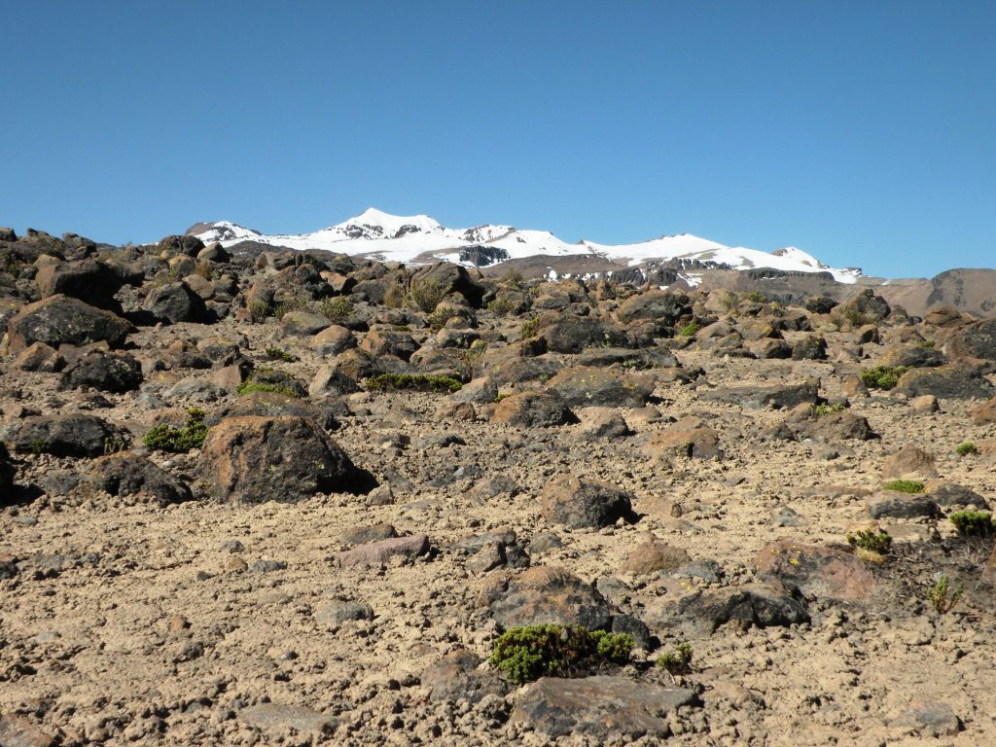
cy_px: 374
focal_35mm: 67
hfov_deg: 29.0
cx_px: 498
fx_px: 1928
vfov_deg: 21.9
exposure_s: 1/323
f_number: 7.1
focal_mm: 11.9
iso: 64
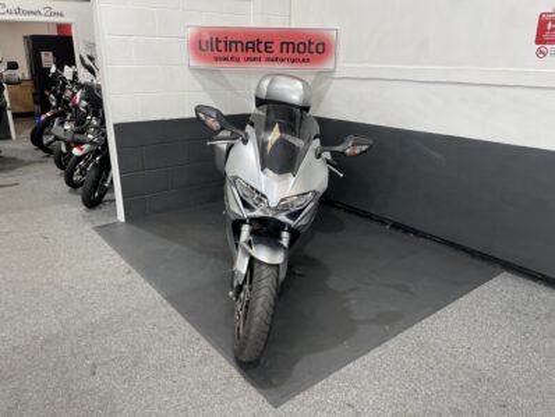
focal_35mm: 26
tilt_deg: -18.5
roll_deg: -0.5
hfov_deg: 67.3
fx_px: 417
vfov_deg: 53.1
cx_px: 278
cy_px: 208
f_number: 1.6
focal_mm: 4.2
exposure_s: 1/100
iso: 80
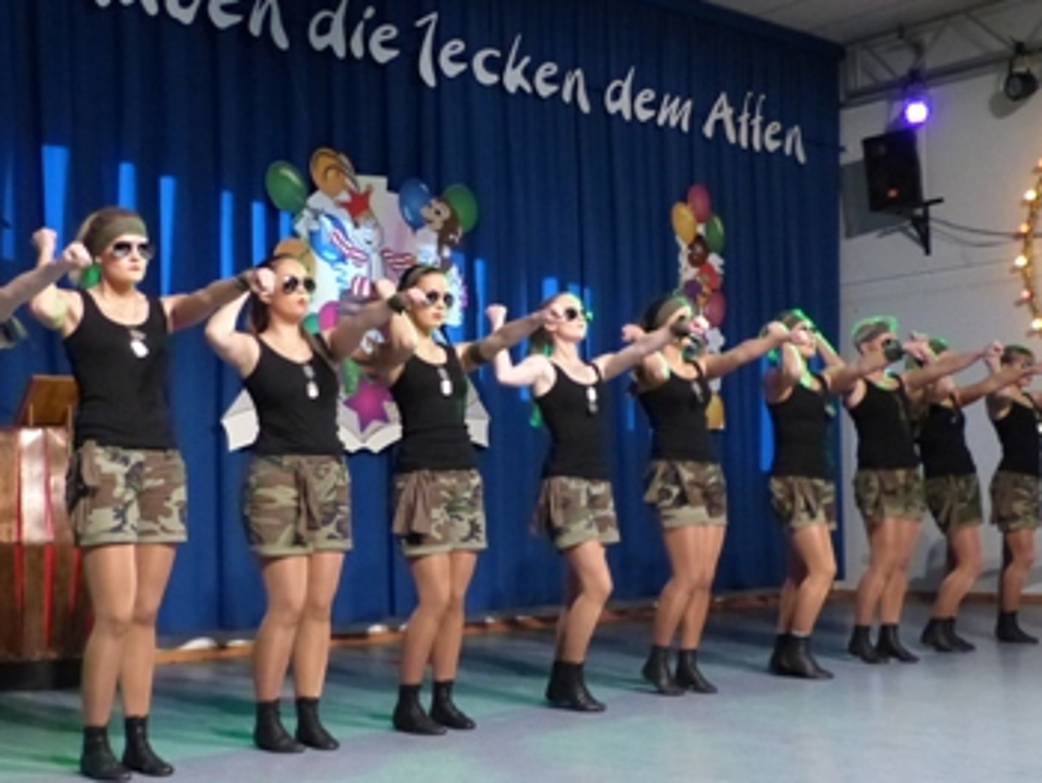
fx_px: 1476
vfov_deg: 29.6
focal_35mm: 49
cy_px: 464
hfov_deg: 38.9
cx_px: 521
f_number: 2.8
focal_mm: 5.9
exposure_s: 1/50
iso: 800
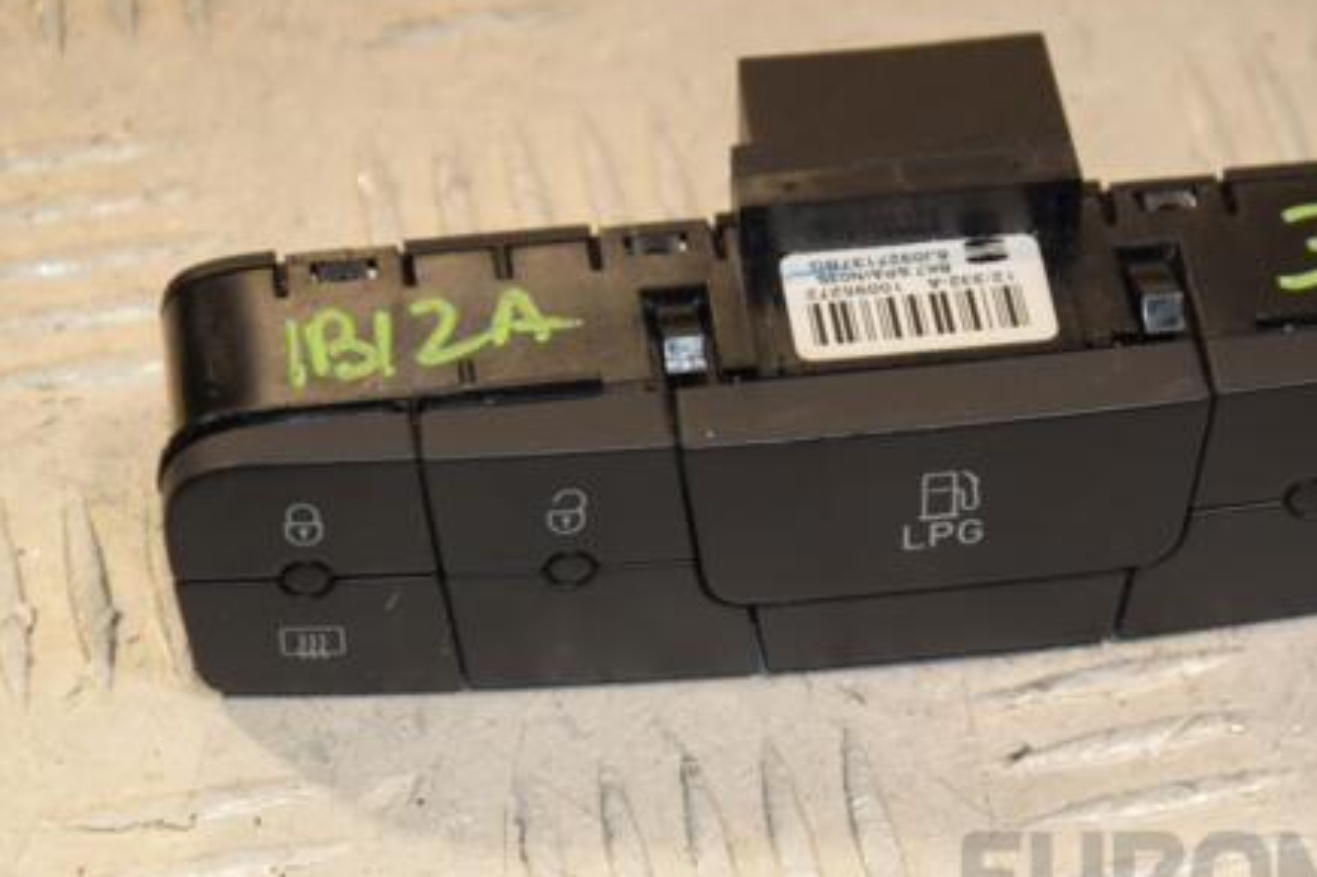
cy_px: 473
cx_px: 904
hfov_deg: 12.4
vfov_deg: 8.3
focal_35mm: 166
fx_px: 6070
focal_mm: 80
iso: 800
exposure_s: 1/200
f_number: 6.3
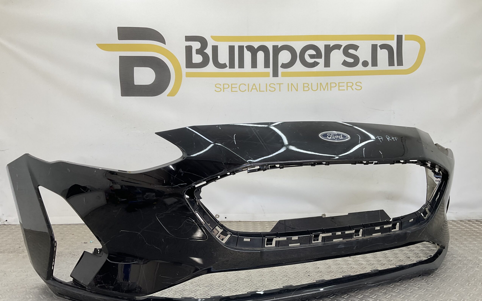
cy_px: 178
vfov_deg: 40.4
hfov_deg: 61.2
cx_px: 242
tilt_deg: -8.3
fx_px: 407
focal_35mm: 31
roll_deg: -0.1
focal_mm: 3
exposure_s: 1/130
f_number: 1.8
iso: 16
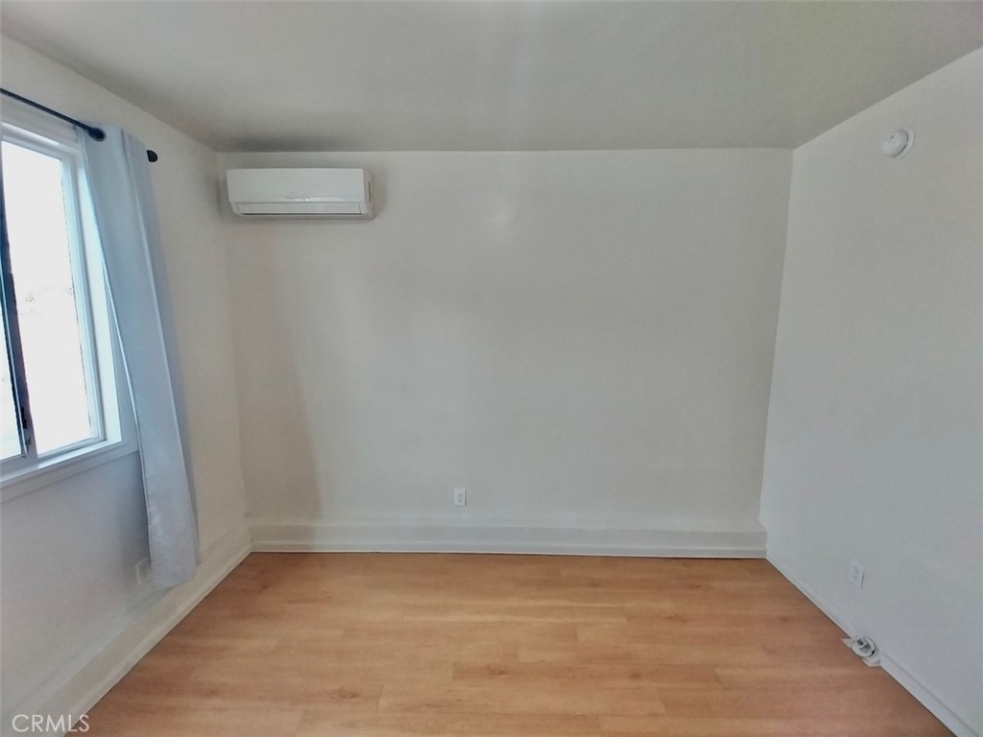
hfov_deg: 106.2
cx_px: 492
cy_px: 368
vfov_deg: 89.9
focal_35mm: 13
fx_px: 369
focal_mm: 1.13
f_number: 2.2
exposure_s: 1/60.2
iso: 80
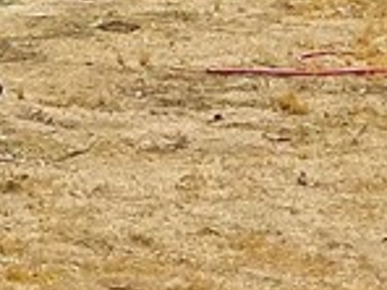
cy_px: -120
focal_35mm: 200
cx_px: 16
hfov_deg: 9.8
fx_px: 2236
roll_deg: +0.1
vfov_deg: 7.3
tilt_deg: -2.4
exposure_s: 1/5263
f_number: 1.8
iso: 25
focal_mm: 3
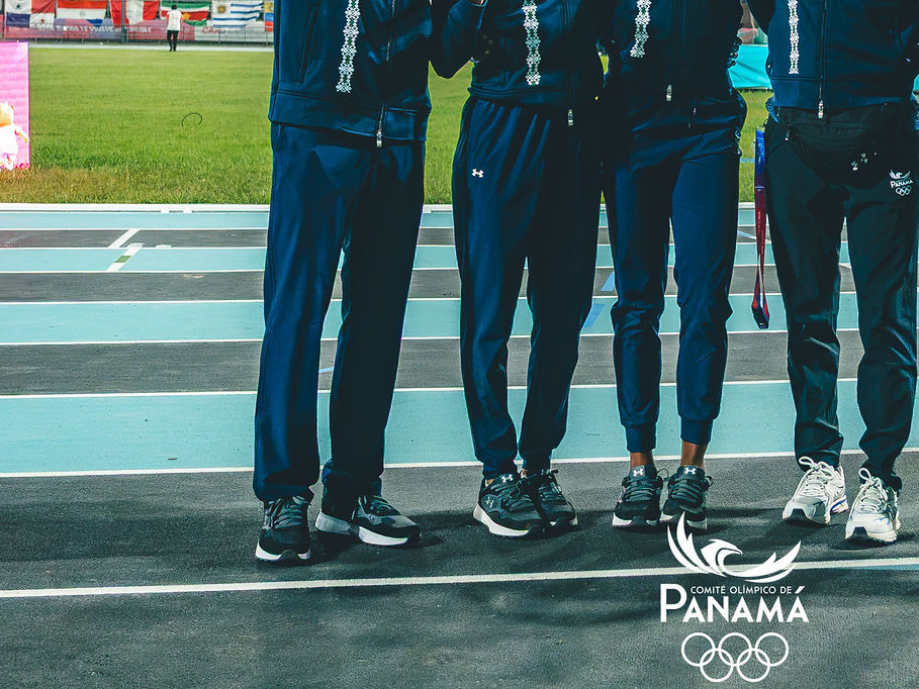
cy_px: 52
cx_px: 735
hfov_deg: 24.6
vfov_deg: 18.5
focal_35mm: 78
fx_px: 2071
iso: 3200
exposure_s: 1/400
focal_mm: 24
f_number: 4
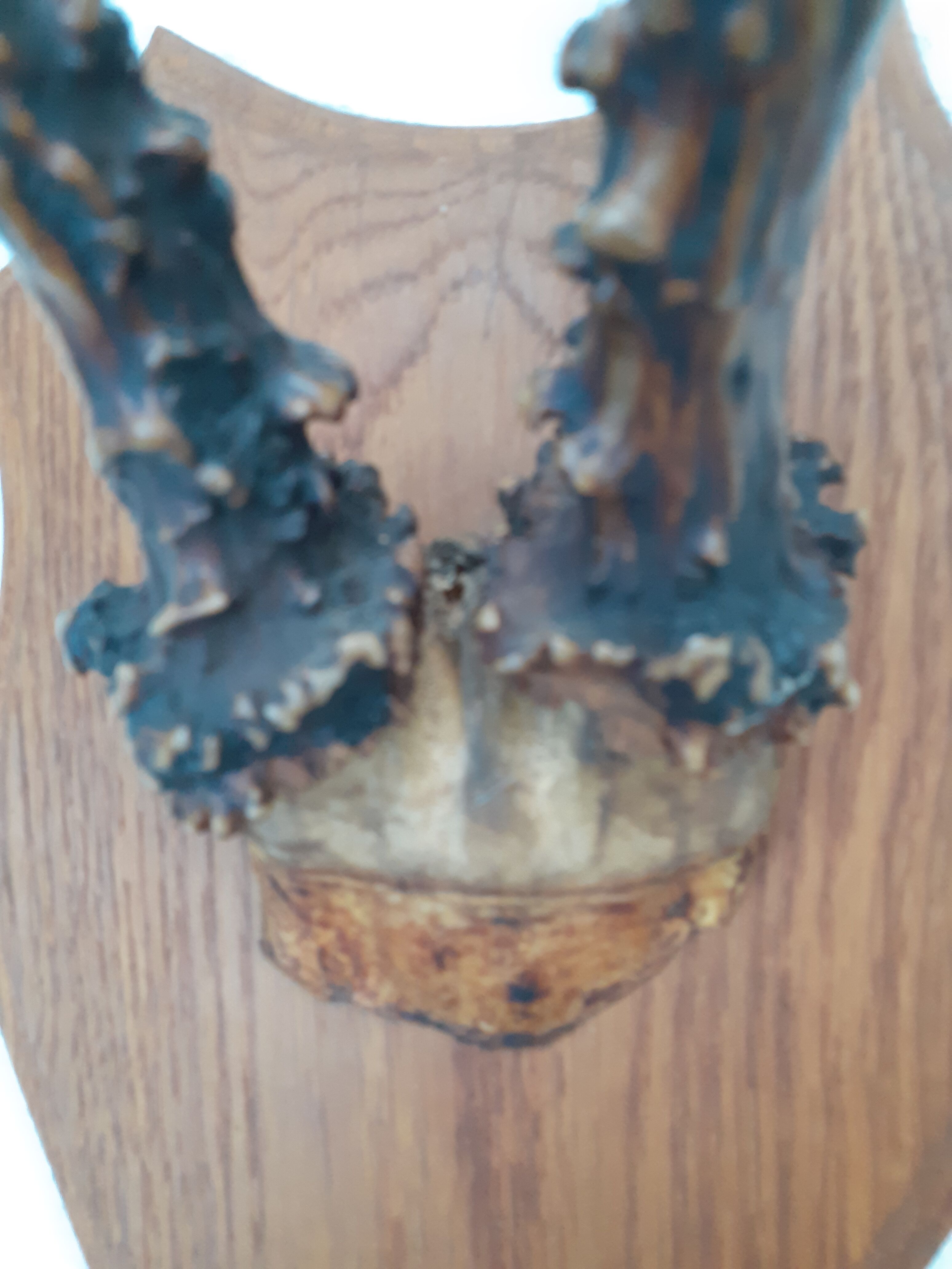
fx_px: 990
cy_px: 634
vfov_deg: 65.3
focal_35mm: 27
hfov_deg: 51.4
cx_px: 476
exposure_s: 1/25
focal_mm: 3.6
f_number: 1.9
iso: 200
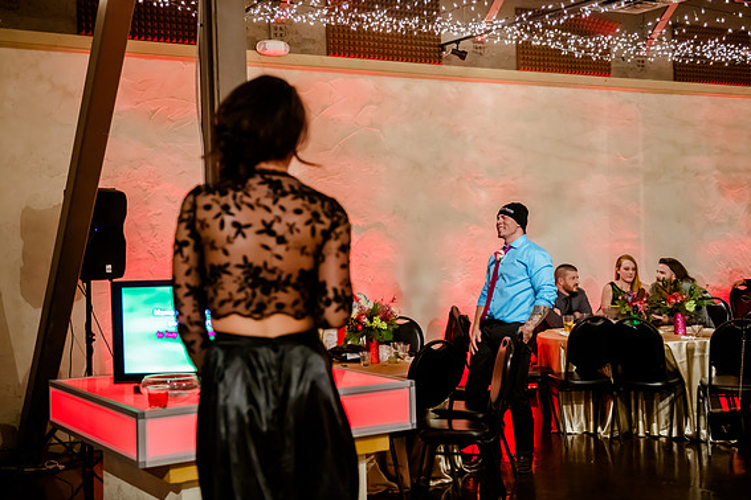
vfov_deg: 26.0
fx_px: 1085
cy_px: 239
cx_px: 371
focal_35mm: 52
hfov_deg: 38.2
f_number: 2.8
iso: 5000
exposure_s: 1/125
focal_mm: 48
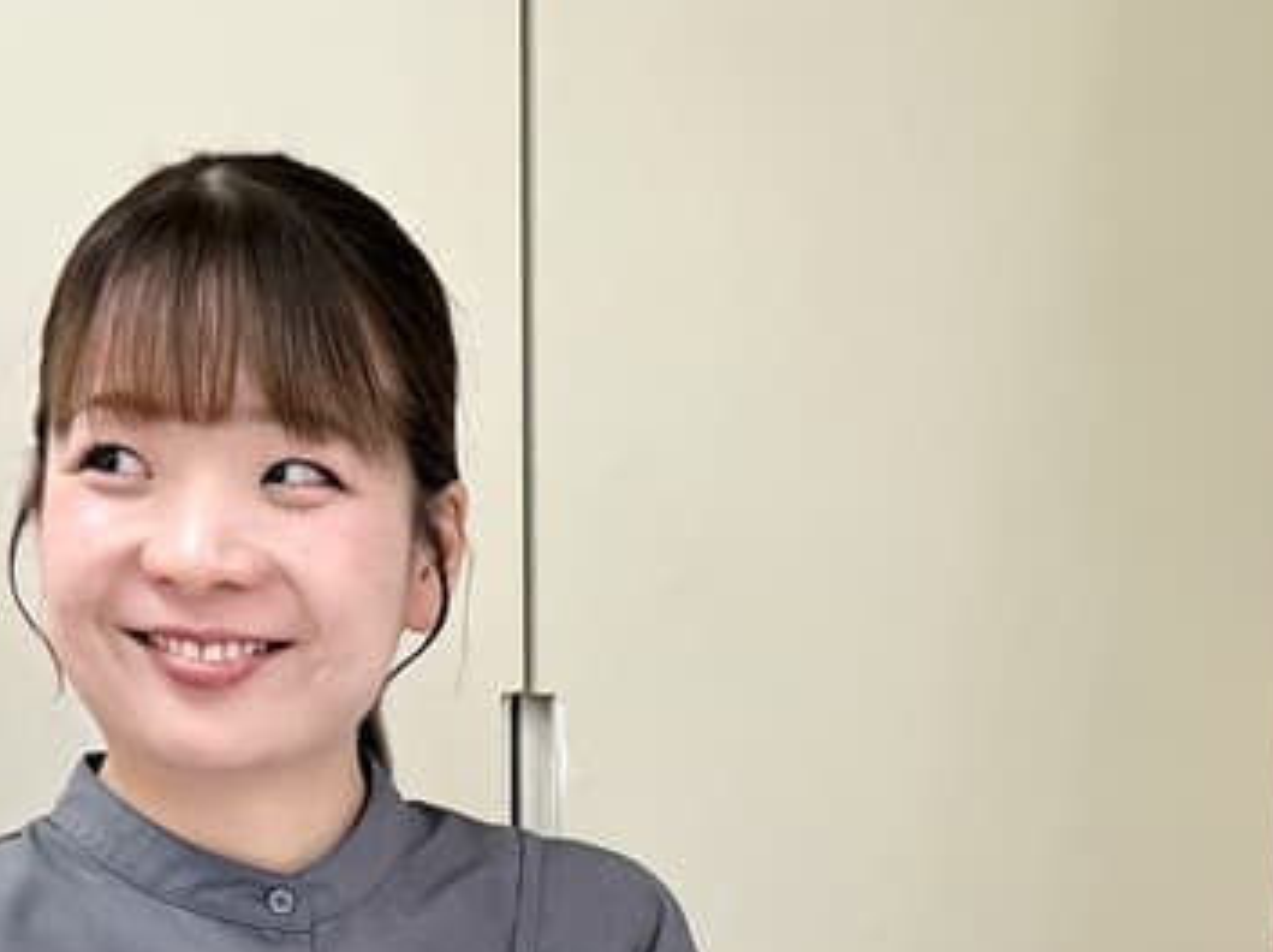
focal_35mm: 98
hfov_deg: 20.0
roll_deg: +0.1
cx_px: 685
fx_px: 3600
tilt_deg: -17.0
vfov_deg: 13.8
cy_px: 1561
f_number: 1.78
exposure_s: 1/100
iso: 80
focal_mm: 6.76
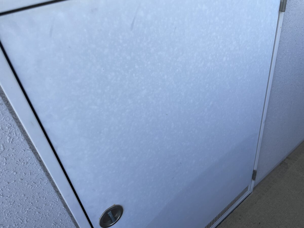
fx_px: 228
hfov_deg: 67.3
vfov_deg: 53.1
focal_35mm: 26
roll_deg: +9.7
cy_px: 114
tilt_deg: -34.0
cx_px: 152
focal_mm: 4.2
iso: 32
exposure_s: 1/502
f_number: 1.6
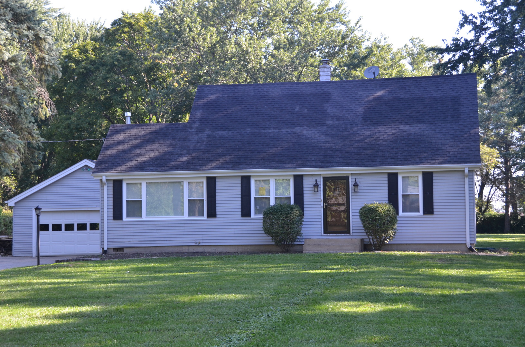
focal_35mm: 72
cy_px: 174
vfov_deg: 18.8
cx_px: 262
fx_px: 1048
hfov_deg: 28.1
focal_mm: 48
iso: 200
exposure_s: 1/160
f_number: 6.3
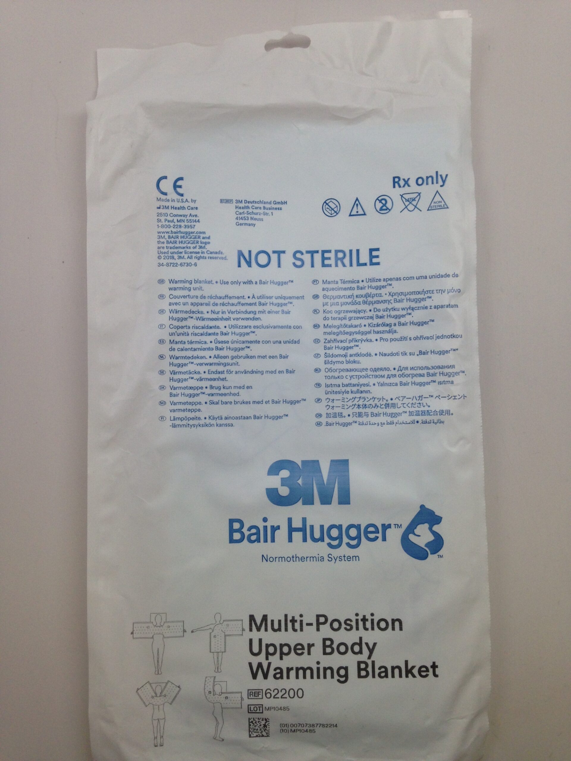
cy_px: 380
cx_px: 286
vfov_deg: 55.4
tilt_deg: -85.9
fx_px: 726
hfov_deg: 42.9
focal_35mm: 33
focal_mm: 4.12
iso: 64
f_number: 2.4
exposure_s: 1/120
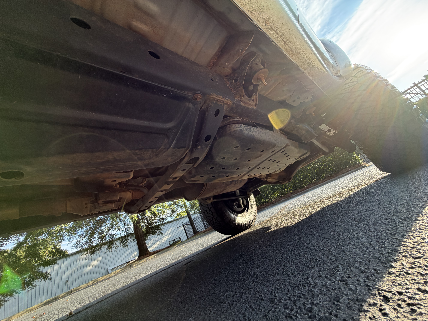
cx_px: 214
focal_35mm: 14
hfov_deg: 102.1
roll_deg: +24.6
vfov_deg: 85.7
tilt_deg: +19.9
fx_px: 173
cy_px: 160
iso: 50
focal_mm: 2.22
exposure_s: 1/130
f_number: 2.2
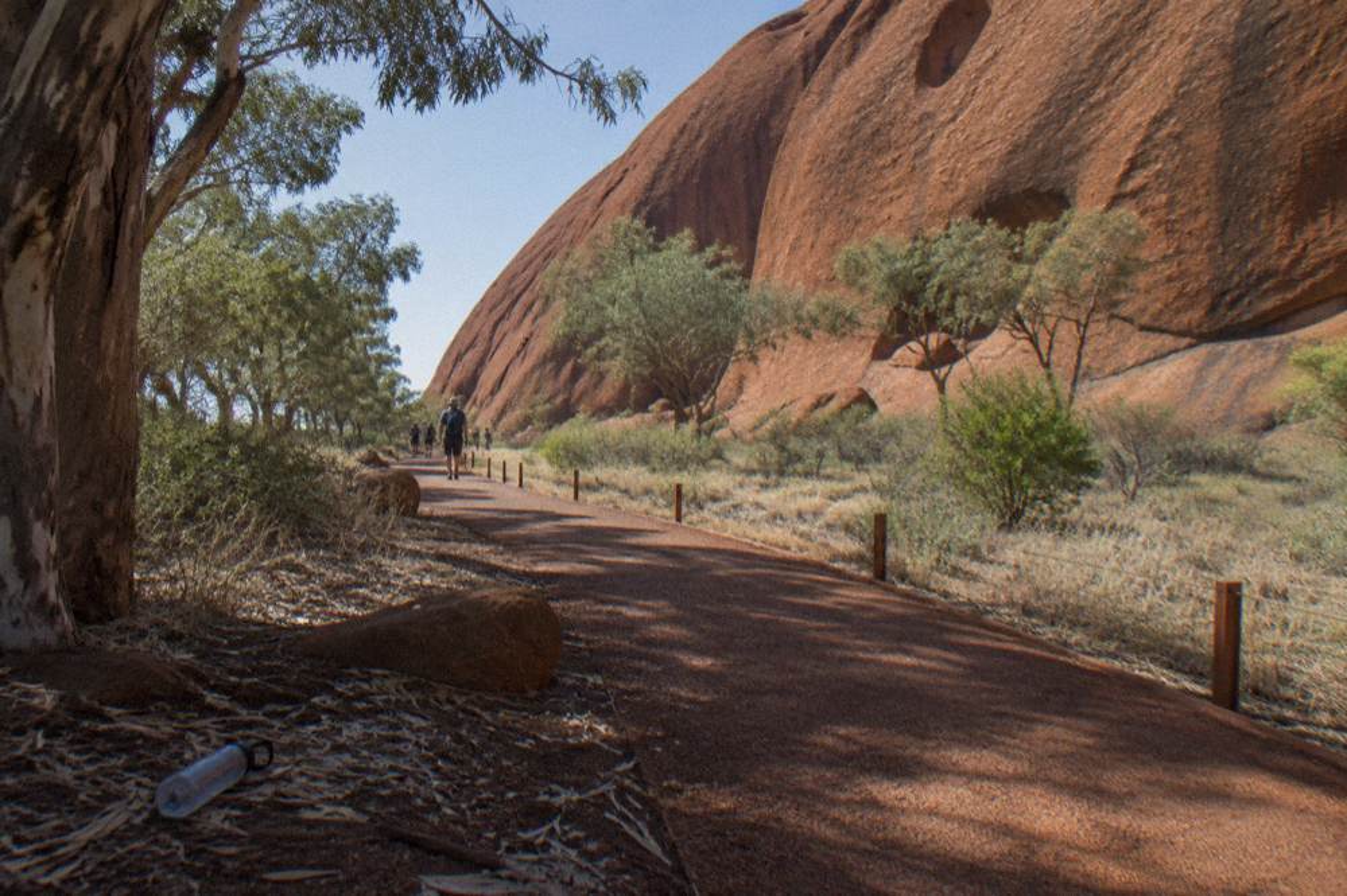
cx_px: 674
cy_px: 448
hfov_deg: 40.4
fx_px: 1833
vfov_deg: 27.5
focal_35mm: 49
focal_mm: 49
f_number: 4
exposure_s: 1/2000
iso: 800
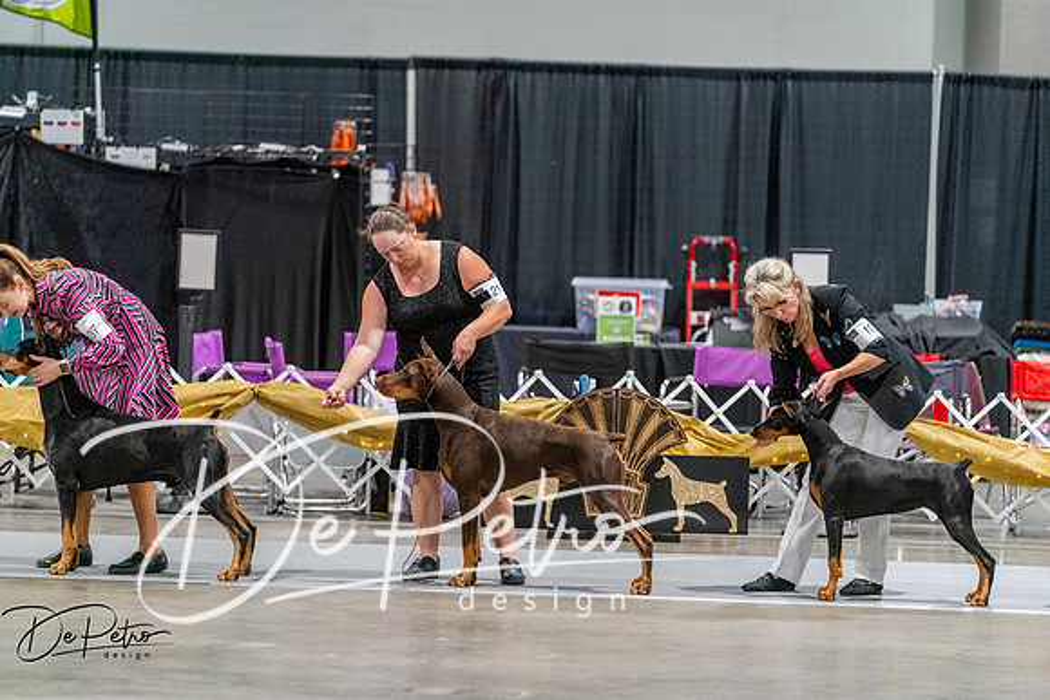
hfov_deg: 11.9
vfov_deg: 7.9
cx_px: 525
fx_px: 5047
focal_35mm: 173
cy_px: 350
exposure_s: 1/250
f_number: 2.8
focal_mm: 171
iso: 6400
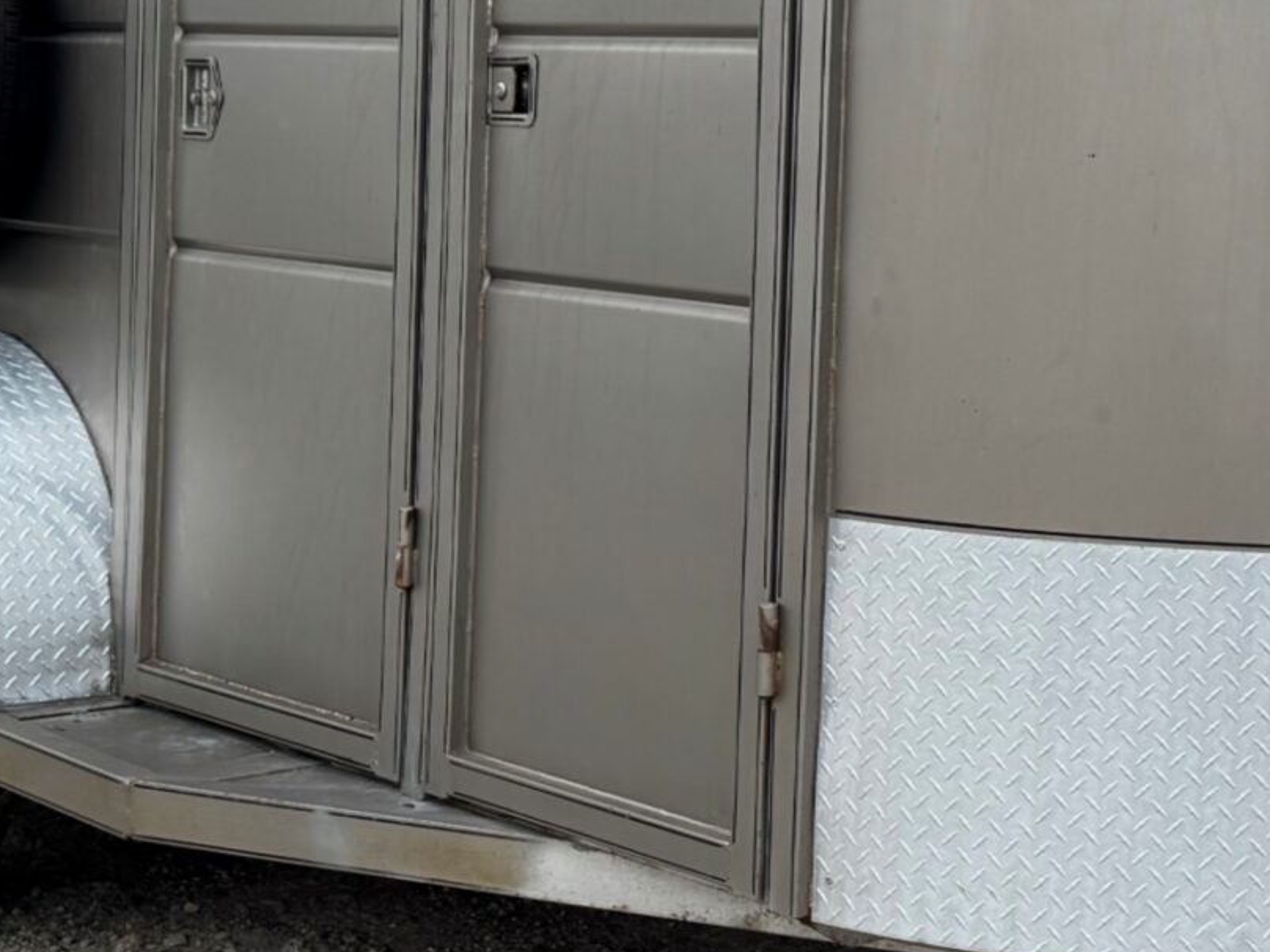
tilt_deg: -4.7
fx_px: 2788
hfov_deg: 25.0
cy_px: 242
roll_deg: -3.1
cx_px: 1108
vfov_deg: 19.3
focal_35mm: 76
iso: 80
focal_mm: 6.76
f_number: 1.78
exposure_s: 1/1721
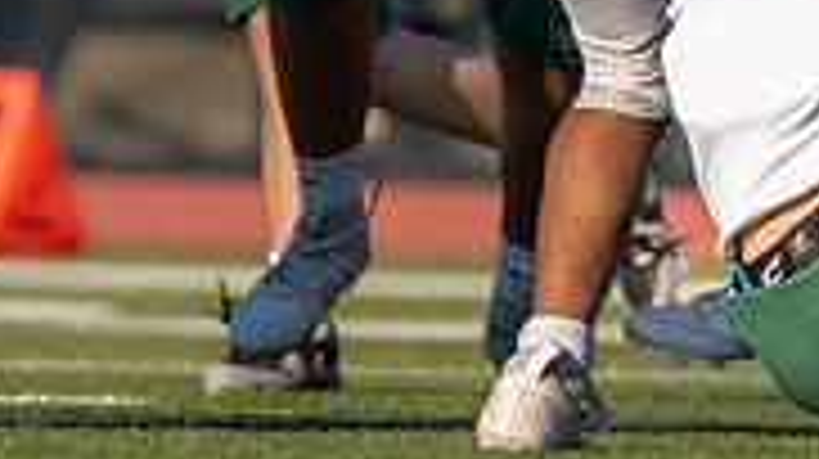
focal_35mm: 1654
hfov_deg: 1.3
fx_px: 35888
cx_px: 404
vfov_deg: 0.7
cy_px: -192
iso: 250
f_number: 2.8
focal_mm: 200
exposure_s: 1/6400
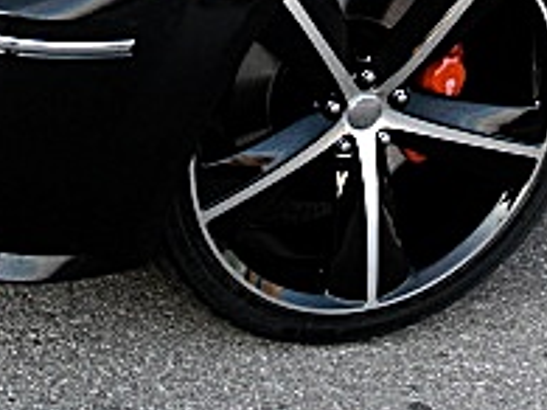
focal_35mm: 118
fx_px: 1863
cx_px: 317
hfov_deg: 16.7
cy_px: -87
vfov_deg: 12.2
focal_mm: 6.3
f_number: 2.8
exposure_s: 1/80
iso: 100
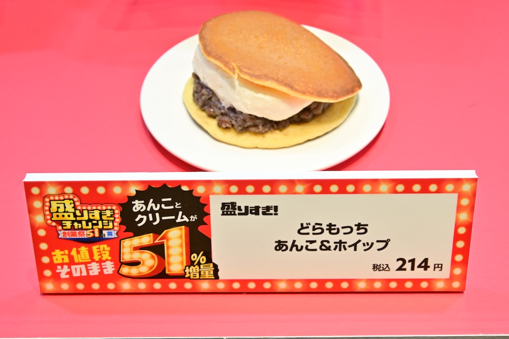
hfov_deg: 33.4
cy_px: 170
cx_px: 254
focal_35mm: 60
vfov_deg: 22.6
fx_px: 848
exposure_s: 1/160
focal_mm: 60
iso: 4000
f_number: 14
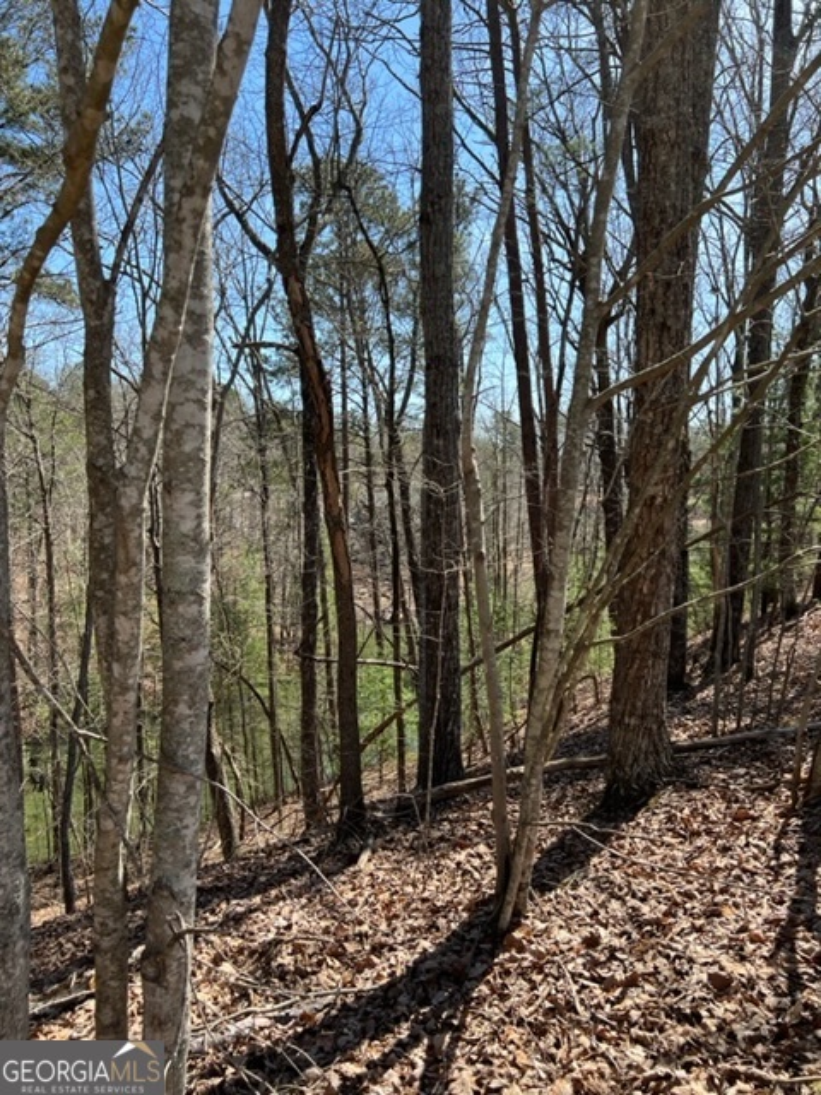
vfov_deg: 67.3
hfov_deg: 53.1
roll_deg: +1.5
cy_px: 548
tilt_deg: -5.5
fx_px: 822
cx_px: 410
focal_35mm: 26
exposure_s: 1/1344
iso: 50
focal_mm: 5.7
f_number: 1.5
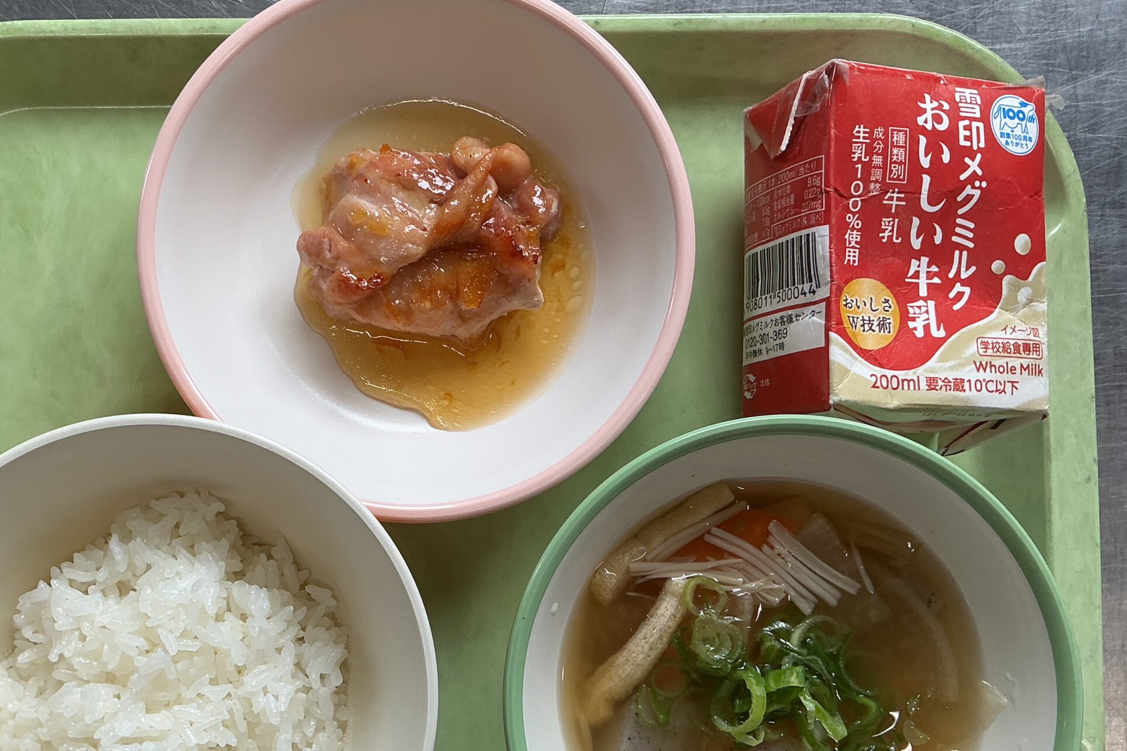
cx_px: 412
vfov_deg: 33.2
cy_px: 470
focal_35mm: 40
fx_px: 1252
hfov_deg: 47.9
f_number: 1.8
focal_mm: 3
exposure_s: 1/120
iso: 25
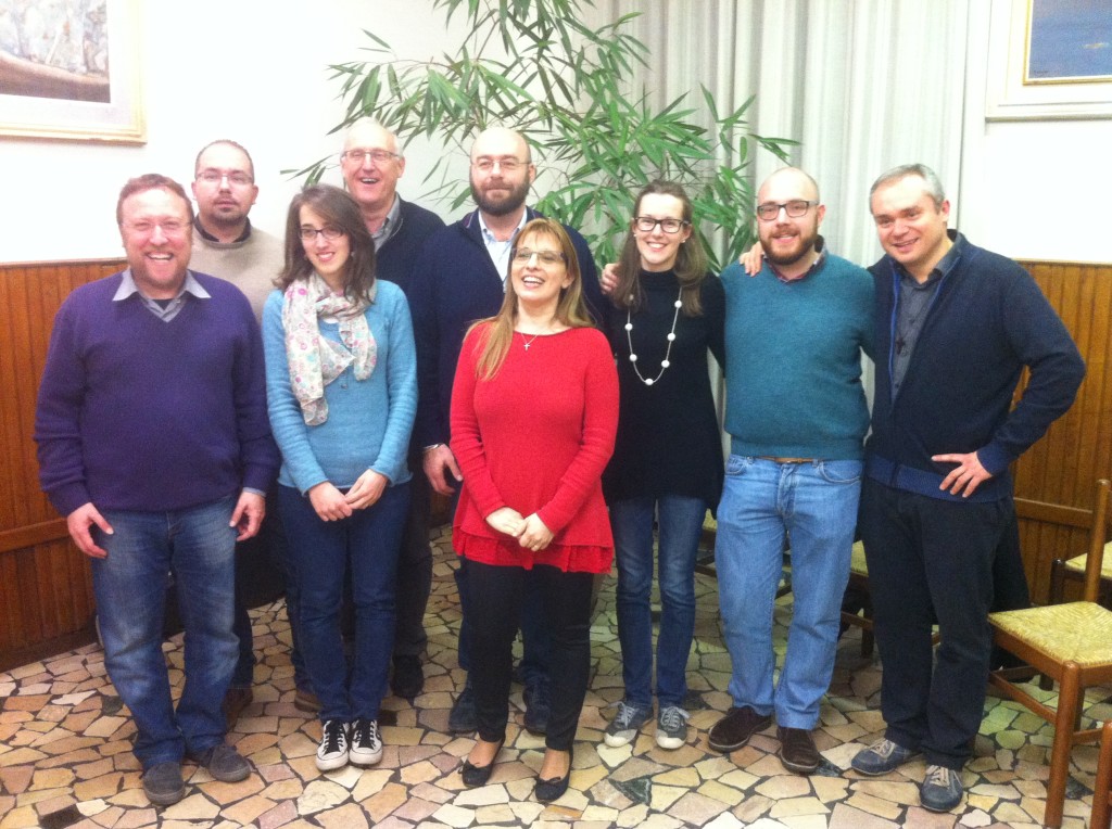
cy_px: 414
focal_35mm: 35
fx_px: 1122
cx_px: 556
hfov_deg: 52.7
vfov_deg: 40.6
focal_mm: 3.85
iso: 400
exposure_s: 1/15
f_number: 2.8
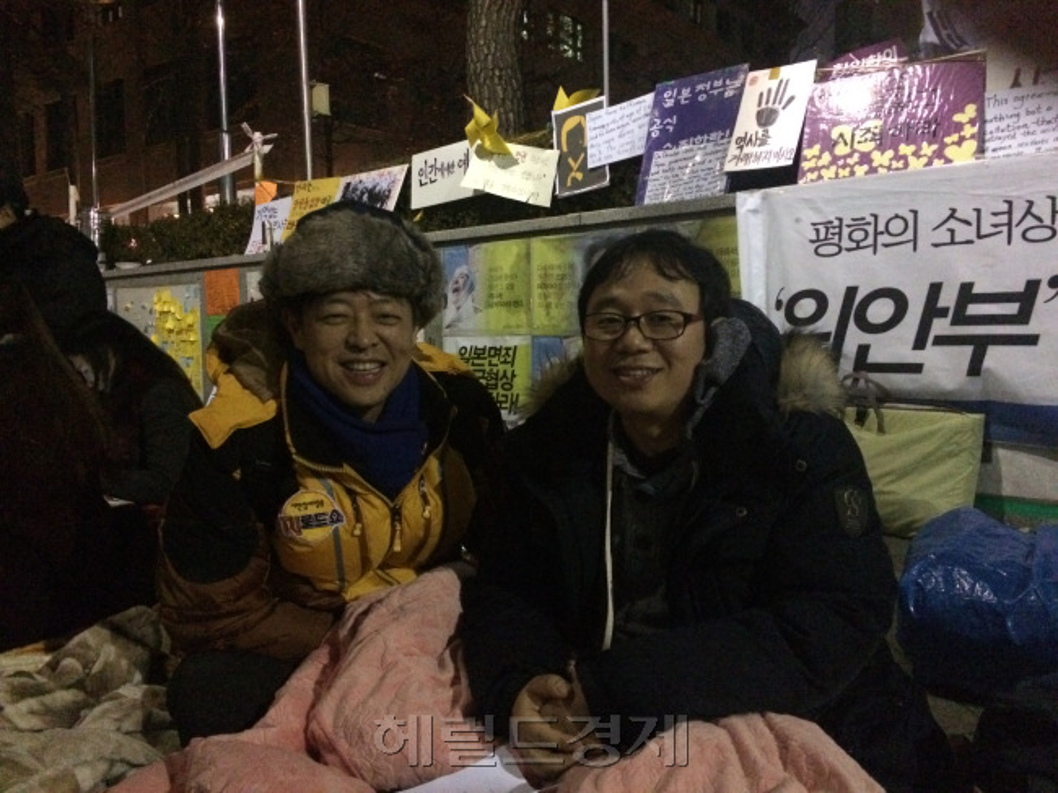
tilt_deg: -3.1
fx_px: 886
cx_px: 529
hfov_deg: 61.7
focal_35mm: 29
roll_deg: +2.3
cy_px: 396
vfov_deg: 48.2
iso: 1000
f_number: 2.2
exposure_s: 1/15
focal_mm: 4.15
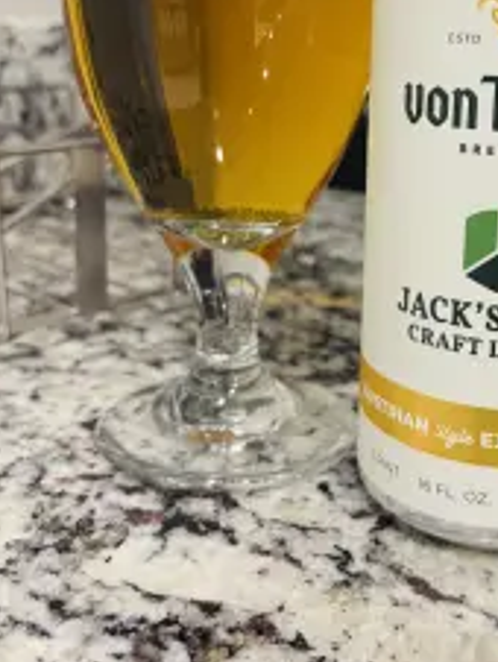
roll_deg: -2.4
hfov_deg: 31.1
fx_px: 881
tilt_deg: -10.8
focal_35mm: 46
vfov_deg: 40.5
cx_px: 369
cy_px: 202
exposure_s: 1/60
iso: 320
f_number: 1.6
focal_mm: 5.96
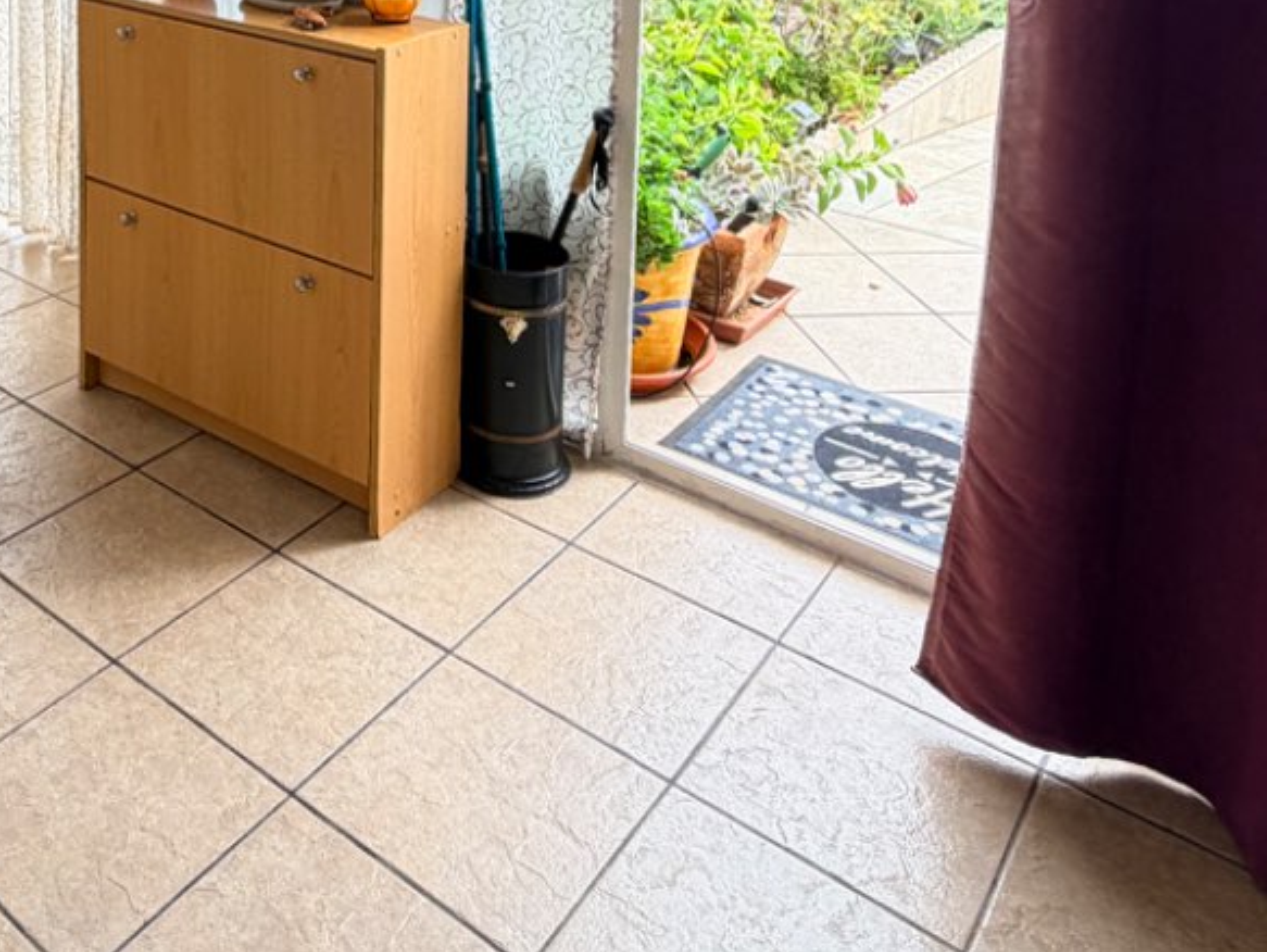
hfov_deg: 48.8
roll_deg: +0.9
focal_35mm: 36
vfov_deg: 34.1
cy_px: -108
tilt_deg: -3.8
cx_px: 278
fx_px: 1318
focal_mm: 2.22
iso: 64
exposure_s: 1/121
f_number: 2.2
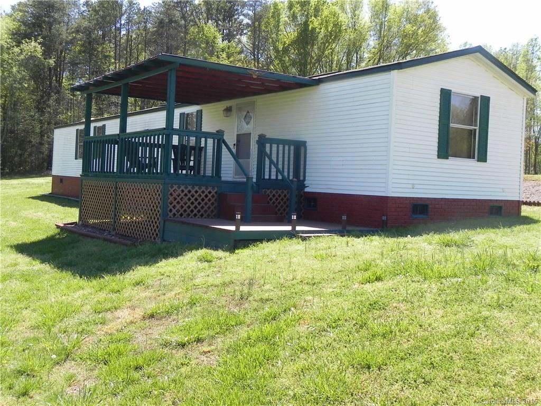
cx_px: 270
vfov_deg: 38.7
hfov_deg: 50.1
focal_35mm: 37
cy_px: 203
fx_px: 578
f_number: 5.6
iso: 160
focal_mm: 6.6
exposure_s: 1/224
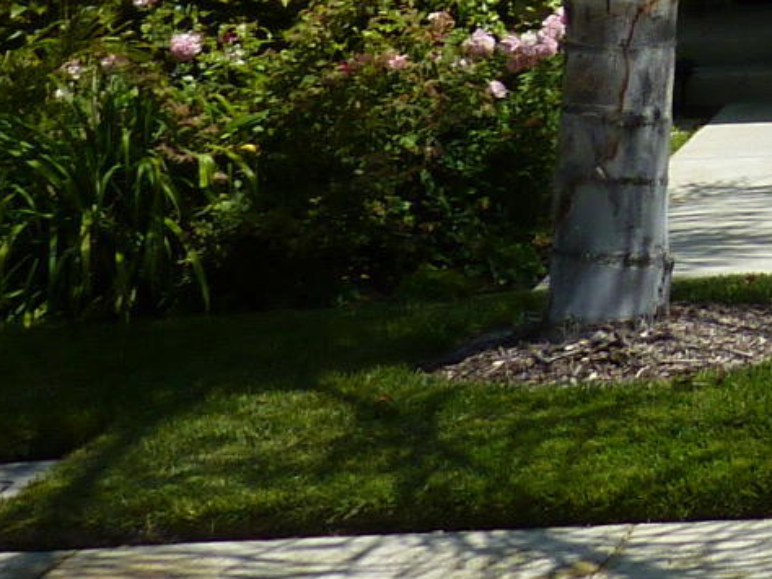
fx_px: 2410
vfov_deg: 12.4
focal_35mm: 108
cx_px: 1598
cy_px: -496
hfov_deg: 14.6
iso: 80
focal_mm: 4.1
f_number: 5.6
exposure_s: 1/400
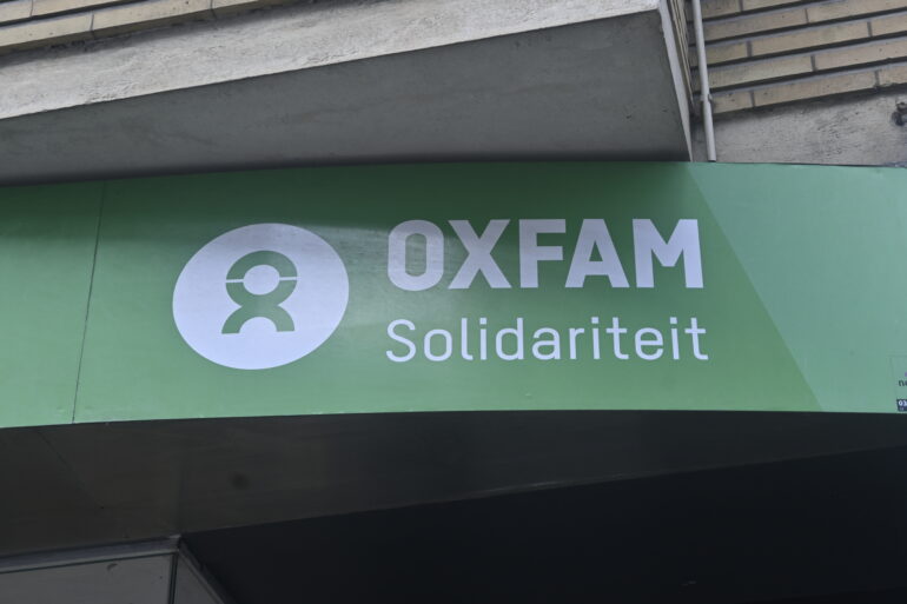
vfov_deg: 18.2
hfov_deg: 27.0
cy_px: 302
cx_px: 454
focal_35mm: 75
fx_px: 1889
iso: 100
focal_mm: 50
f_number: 6.3
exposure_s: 1/100
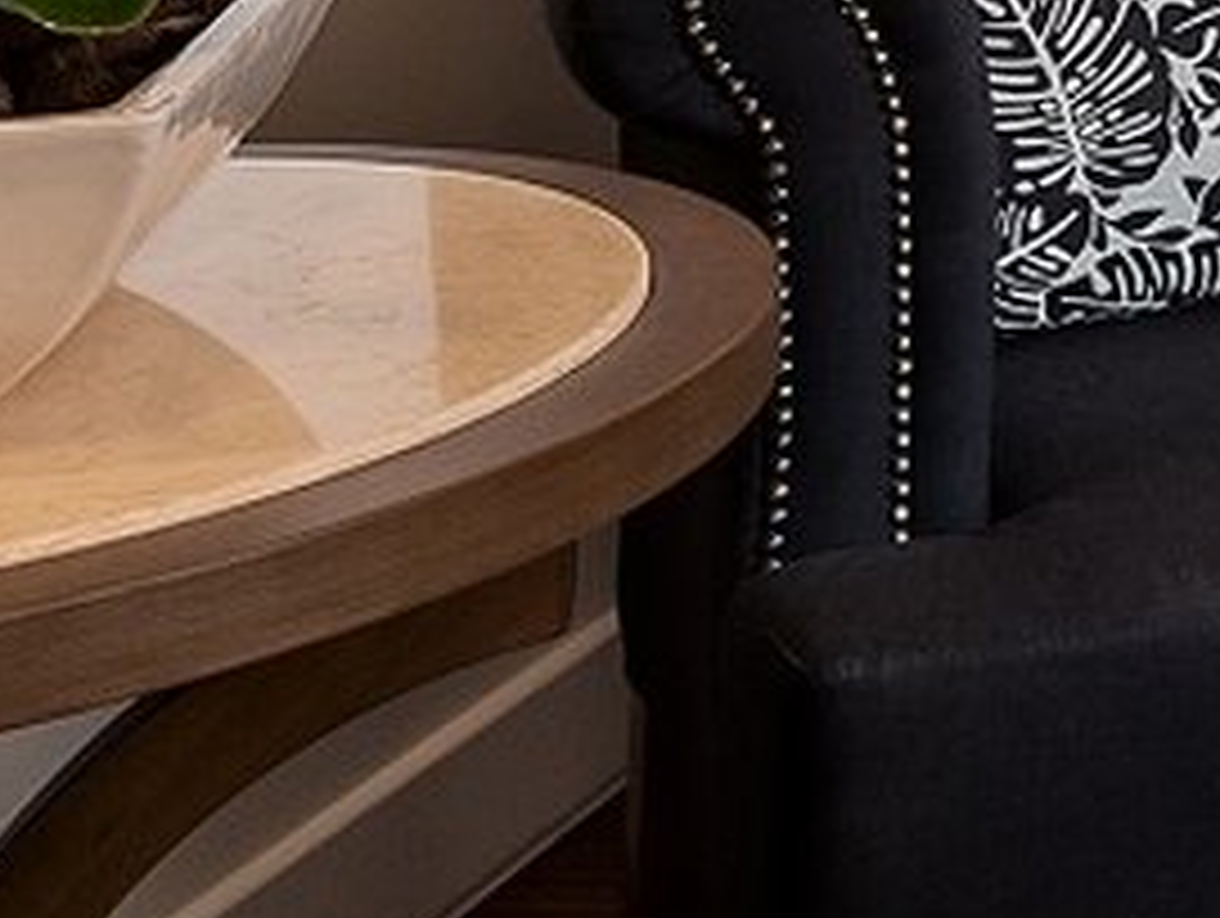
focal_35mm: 112
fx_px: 3953
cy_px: -544
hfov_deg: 14.1
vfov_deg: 12.5
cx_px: 2602
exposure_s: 1/13
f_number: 8
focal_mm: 20
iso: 200
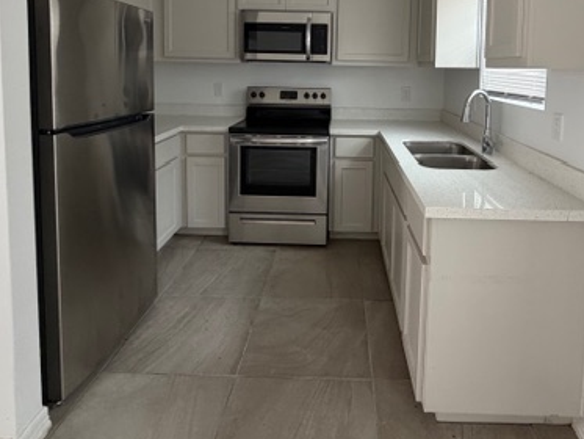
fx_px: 405
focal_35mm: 24
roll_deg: -1.2
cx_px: 338
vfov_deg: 53.5
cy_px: 96
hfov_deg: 71.1
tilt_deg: -4.8
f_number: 2.2
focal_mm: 2.22
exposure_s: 1/60
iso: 320
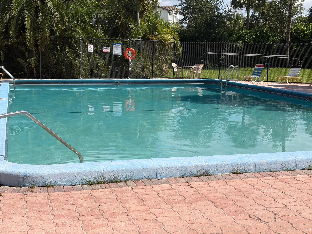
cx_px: 156
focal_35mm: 52
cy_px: 117
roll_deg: -0.1
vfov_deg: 28.0
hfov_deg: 36.8
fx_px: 469
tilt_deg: -7.6
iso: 40
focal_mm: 5.96
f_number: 1.6
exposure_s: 1/4329
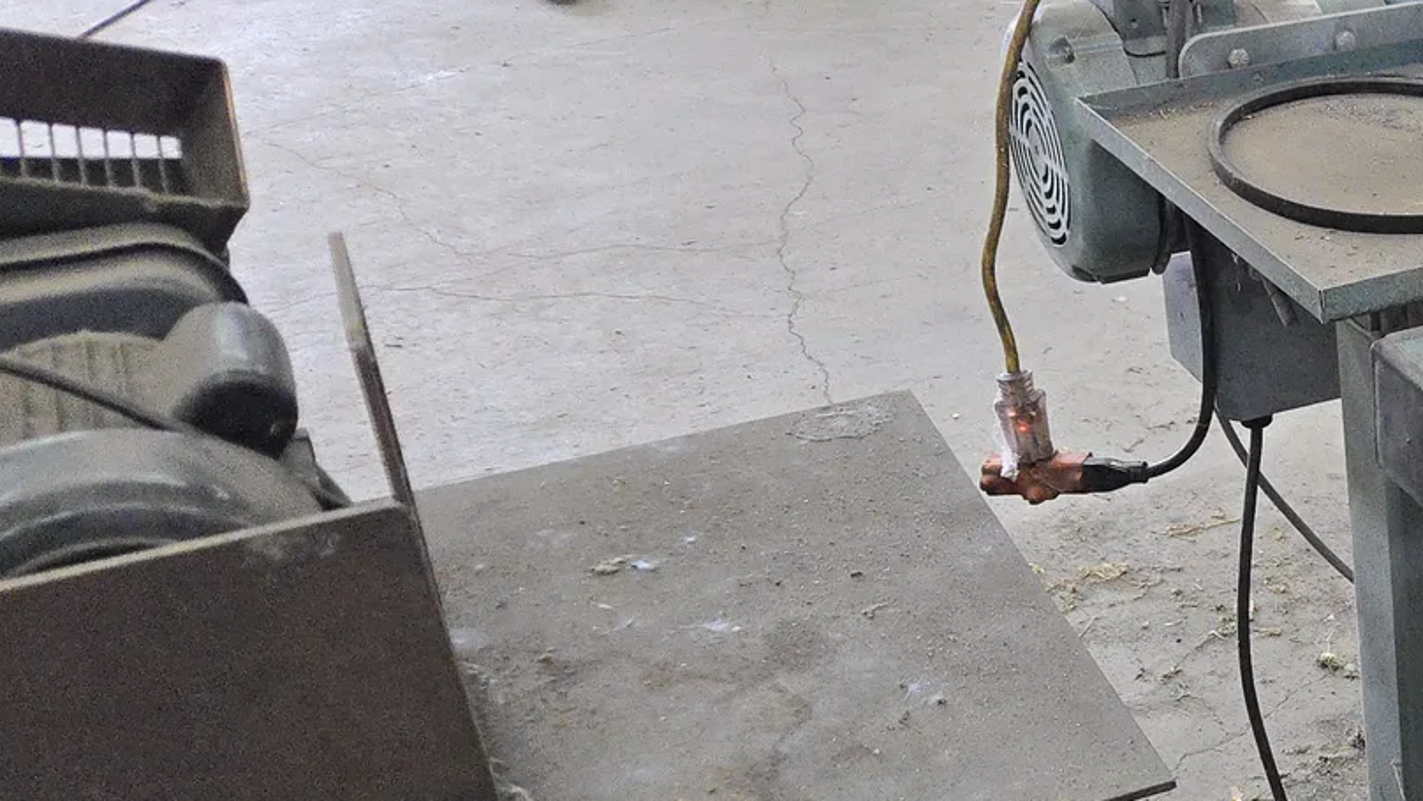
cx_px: 1633
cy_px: 681
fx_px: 2340
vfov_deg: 19.2
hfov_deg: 29.8
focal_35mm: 62
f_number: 1.8
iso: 250
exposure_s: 1/120
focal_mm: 5.4
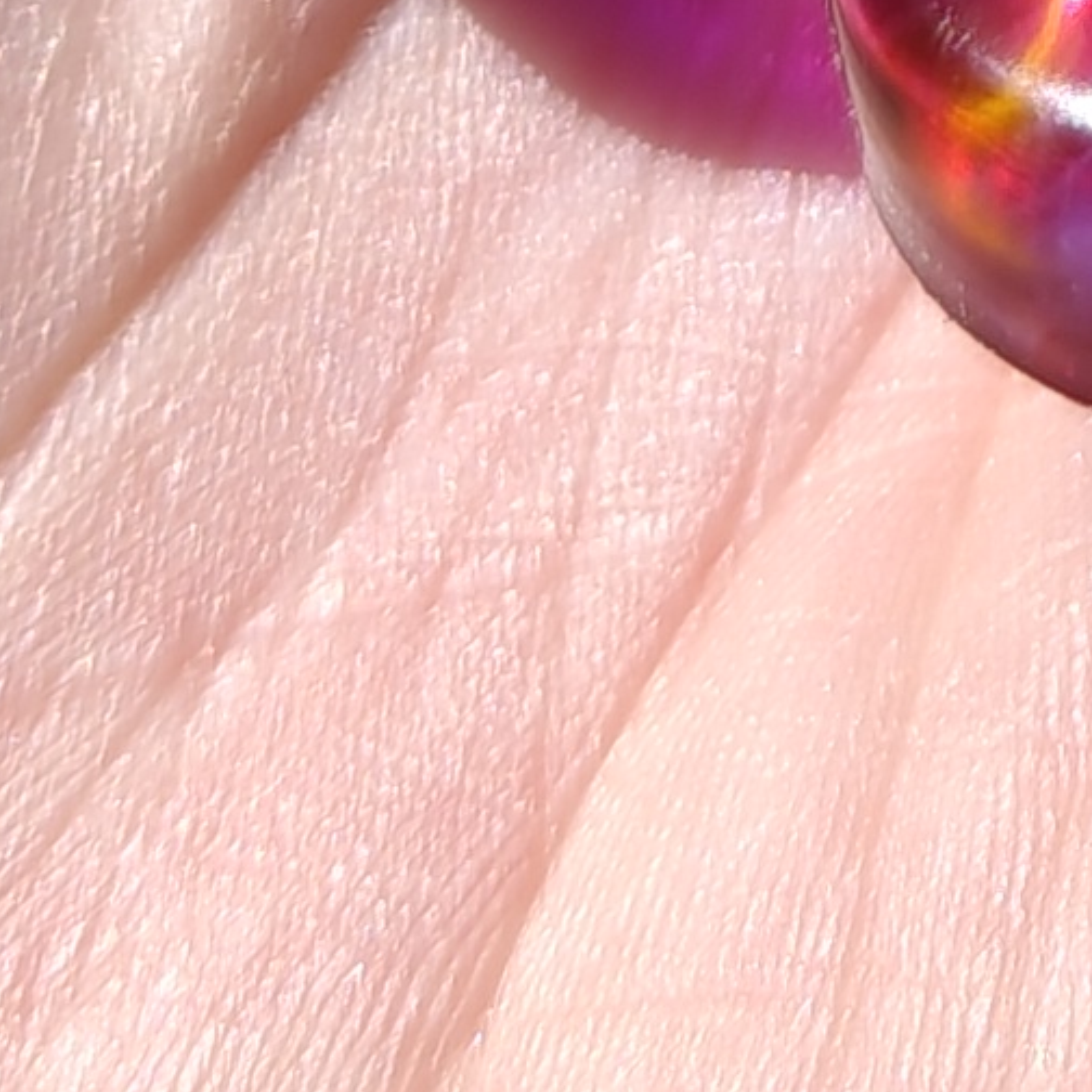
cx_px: 1878
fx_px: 6139
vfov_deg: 8.8
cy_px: -1907
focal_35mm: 172
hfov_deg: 9.7
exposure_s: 1/868
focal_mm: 5.56
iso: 50
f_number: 1.88
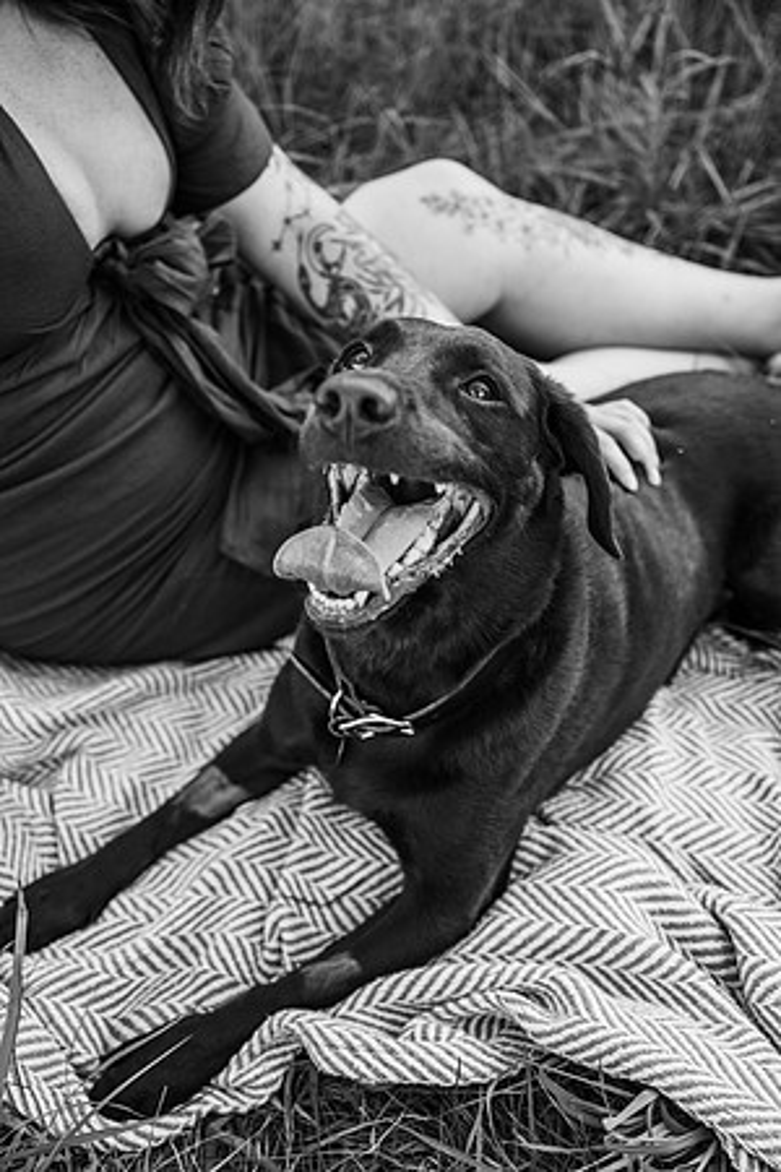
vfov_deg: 57.2
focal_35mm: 33
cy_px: 586
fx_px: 1074
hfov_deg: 40.0
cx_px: 390
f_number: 3.2
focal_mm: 33
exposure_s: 1/500
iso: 320
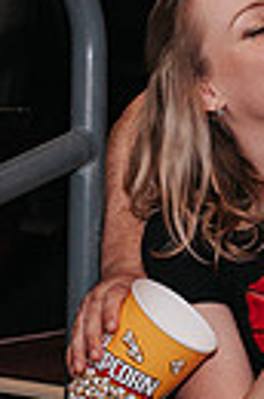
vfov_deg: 11.3
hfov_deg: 7.5
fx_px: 2013
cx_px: 144
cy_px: 233
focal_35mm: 182
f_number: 3.2
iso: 1000
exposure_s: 1/160
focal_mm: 35
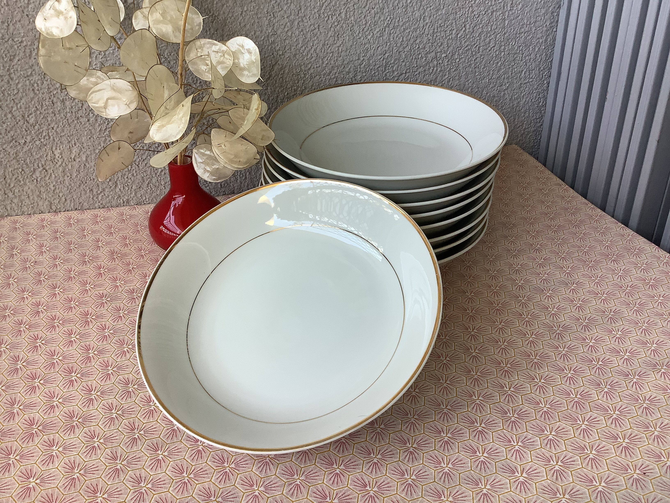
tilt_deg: -31.4
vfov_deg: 45.4
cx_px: 335
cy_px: 252
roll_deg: +1.0
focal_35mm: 31
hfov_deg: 58.4
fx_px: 600
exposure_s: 1/120
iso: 50
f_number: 2.4
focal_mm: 3.3
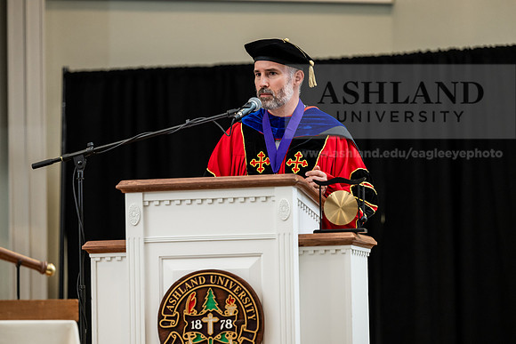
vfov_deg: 8.3
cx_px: 258
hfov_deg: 12.4
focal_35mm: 165
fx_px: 2365
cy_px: 172
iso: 1600
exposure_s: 1/200
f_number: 3.2
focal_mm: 165
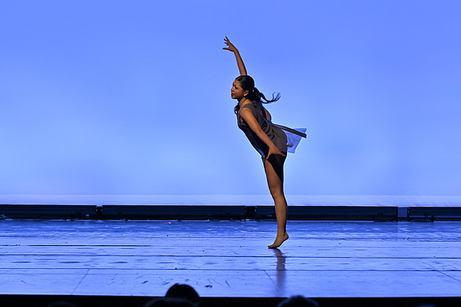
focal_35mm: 127
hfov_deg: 16.1
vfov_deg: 10.8
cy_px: 154
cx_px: 230
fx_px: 1625
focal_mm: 85
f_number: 2.8
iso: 450
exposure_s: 1/500
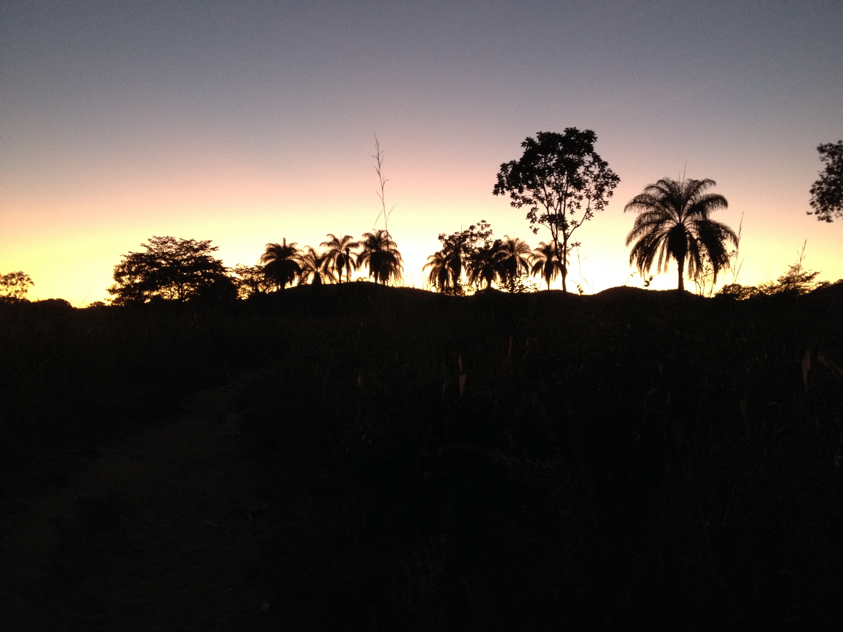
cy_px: 316
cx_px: 422
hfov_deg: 52.6
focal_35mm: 35
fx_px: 852
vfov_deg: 40.7
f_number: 2.4
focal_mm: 4.28
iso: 200
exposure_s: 1/20
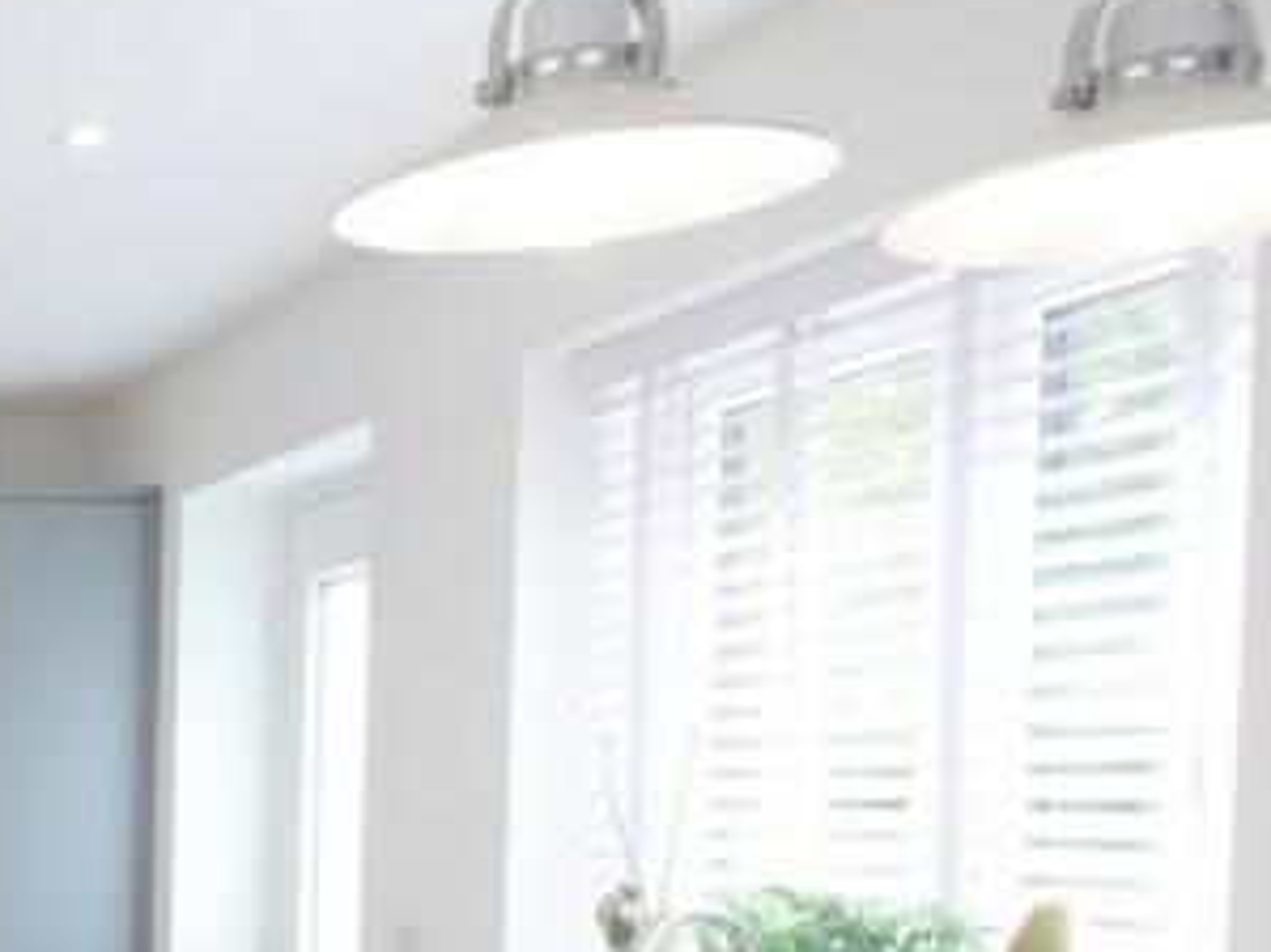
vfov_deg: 28.8
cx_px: -531
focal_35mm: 48
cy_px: 895
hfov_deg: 28.9
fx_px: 1762
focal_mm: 7
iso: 200
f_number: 4
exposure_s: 1/100
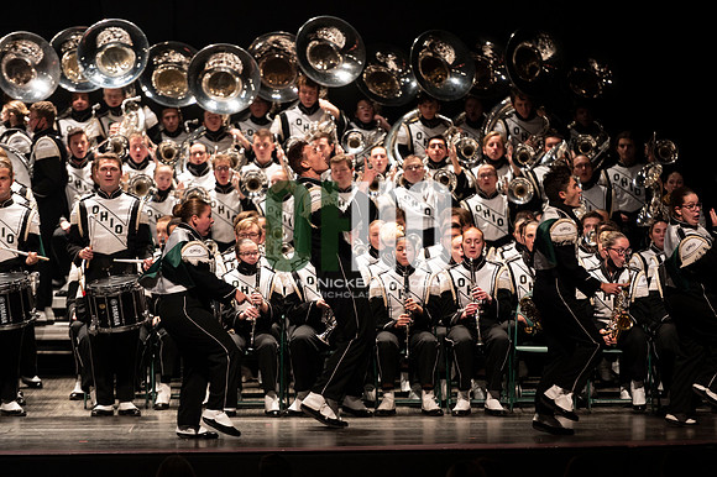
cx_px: 358
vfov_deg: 6.9
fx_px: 3981
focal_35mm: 200
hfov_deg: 10.3
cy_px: 238
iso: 2500
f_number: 2.8
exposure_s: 1/500
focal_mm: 200
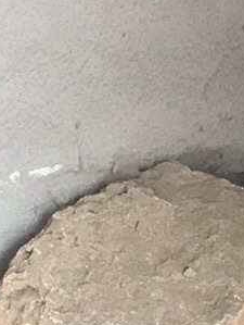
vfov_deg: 9.6
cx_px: 162
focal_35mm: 187
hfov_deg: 8.0
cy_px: 728
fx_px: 1754
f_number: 1.8
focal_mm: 3.99
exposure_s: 1/25
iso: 32
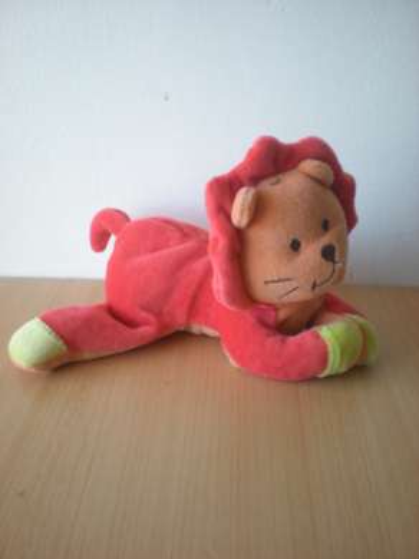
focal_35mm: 38
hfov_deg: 37.7
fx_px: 614
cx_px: 210
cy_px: 280
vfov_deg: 49.0
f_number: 3.1
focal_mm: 6.3
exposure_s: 1/65
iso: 171
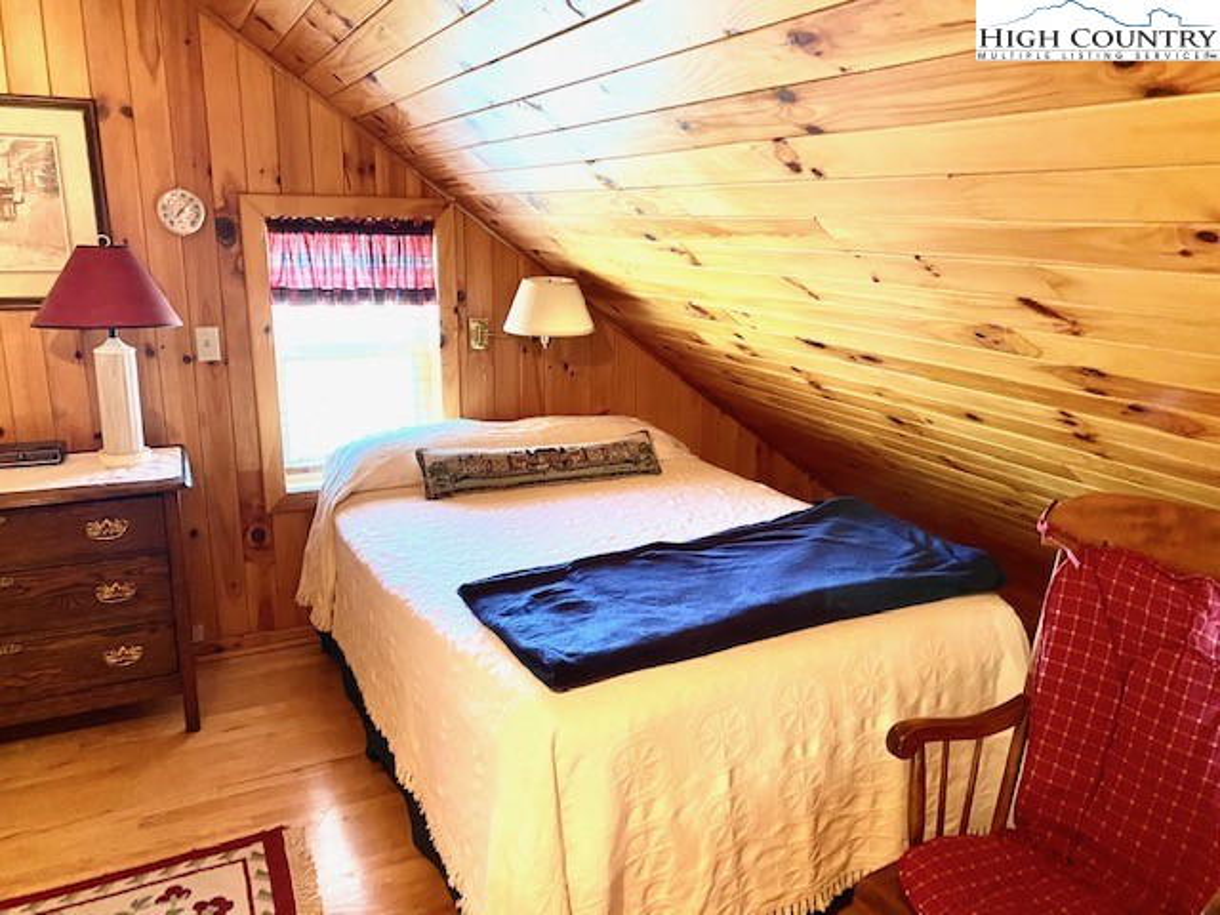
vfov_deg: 53.1
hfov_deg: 67.3
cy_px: 458
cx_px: 610
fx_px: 916
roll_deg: -1.0
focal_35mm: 26
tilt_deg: -14.2
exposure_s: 1/40
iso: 500
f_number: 1.8
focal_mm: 4.25
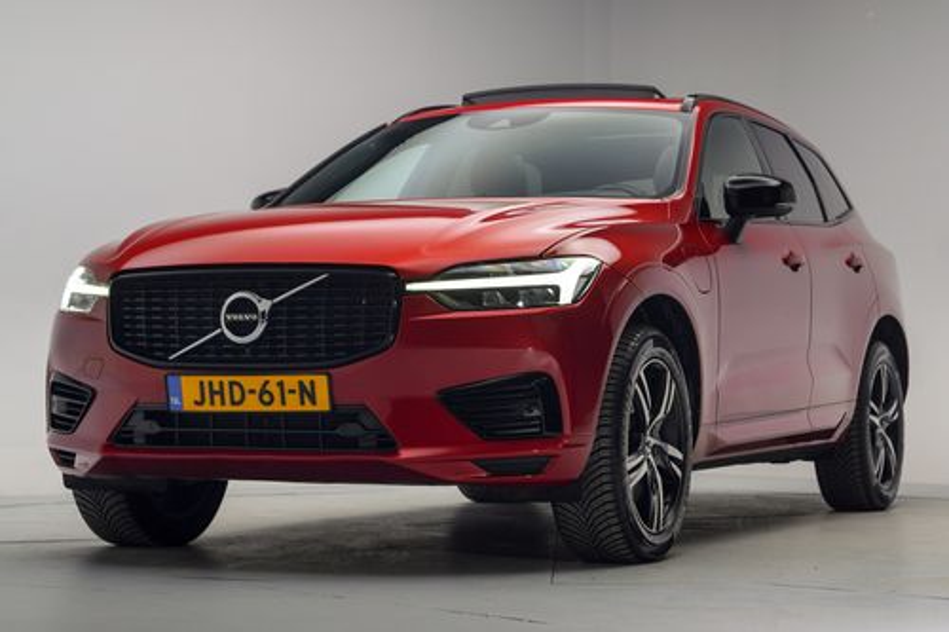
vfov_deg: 27.0
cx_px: 474
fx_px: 1318
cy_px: 316
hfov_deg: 39.6
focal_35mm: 50
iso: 100
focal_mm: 50
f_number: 4
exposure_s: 1/13
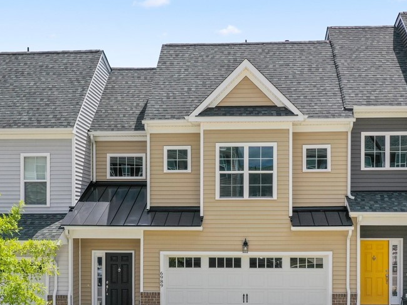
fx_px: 529
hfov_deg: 42.0
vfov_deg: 32.0
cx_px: 219
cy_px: 191
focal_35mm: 45
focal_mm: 10.26
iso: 100
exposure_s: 1/80
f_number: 4
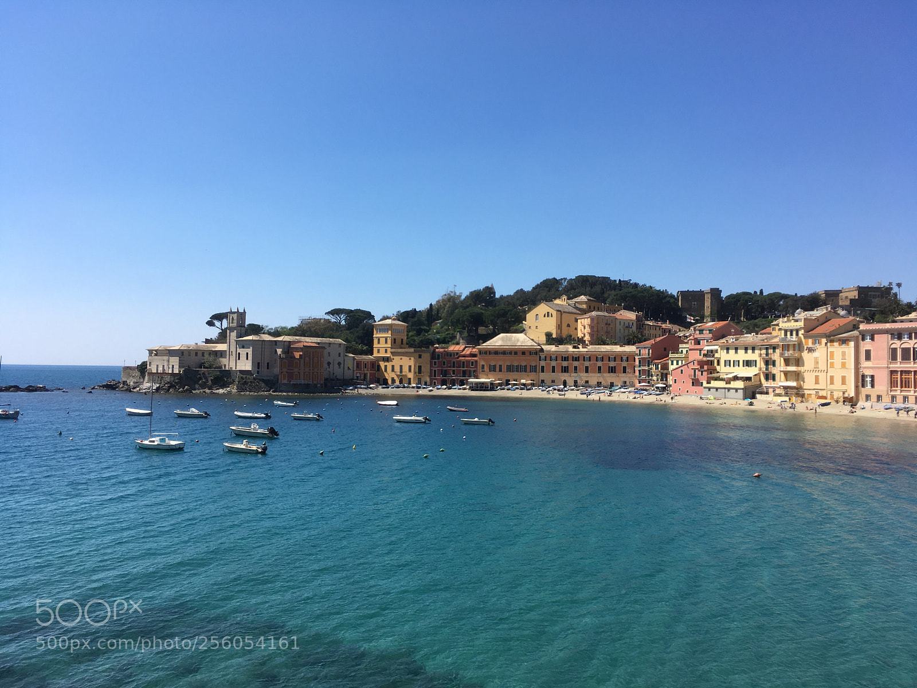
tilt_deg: +3.6
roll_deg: -1.5
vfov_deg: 48.2
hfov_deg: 61.7
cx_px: 458
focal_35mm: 29
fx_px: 768
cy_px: 344
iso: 25
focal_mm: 4.15
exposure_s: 1/1789
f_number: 2.2
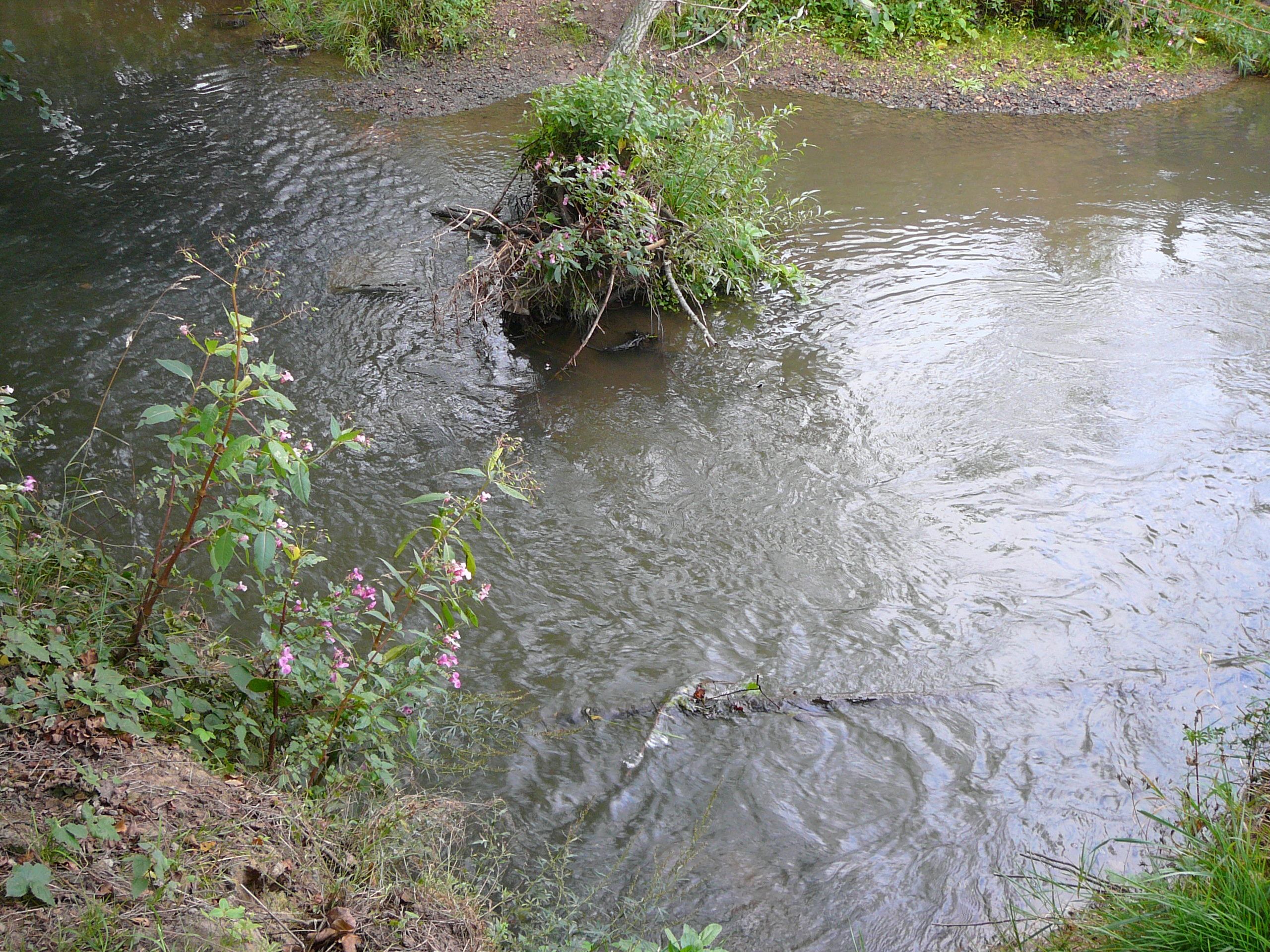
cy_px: 476
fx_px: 1284
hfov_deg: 52.6
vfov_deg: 40.7
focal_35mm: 35
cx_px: 635
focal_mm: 5.2
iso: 80
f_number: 2.8
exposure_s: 1/40
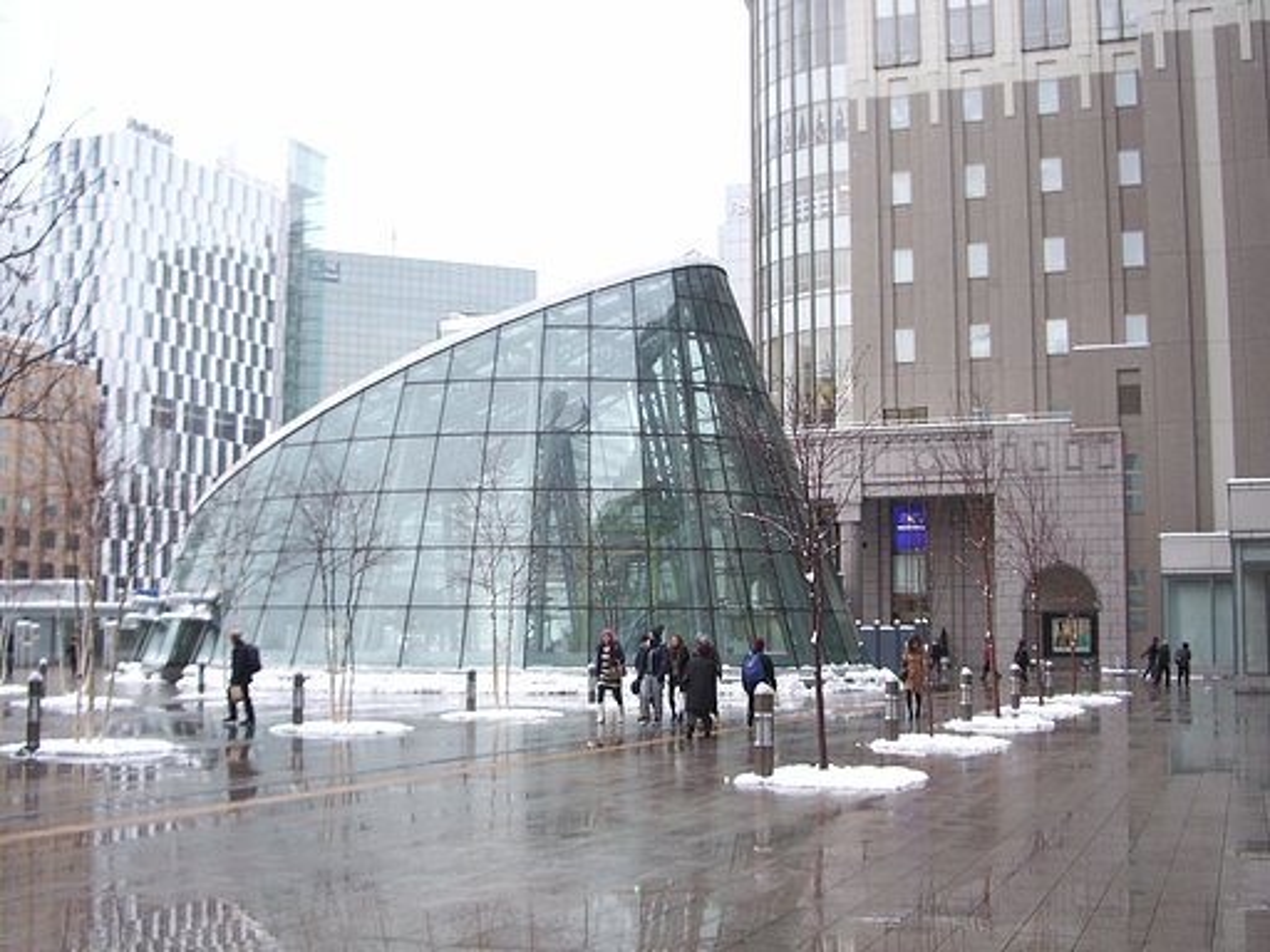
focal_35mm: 41
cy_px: 476
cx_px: 635
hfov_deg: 45.8
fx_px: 1504
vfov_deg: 35.1
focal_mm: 6.8
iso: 50
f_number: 2.8
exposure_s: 1/125
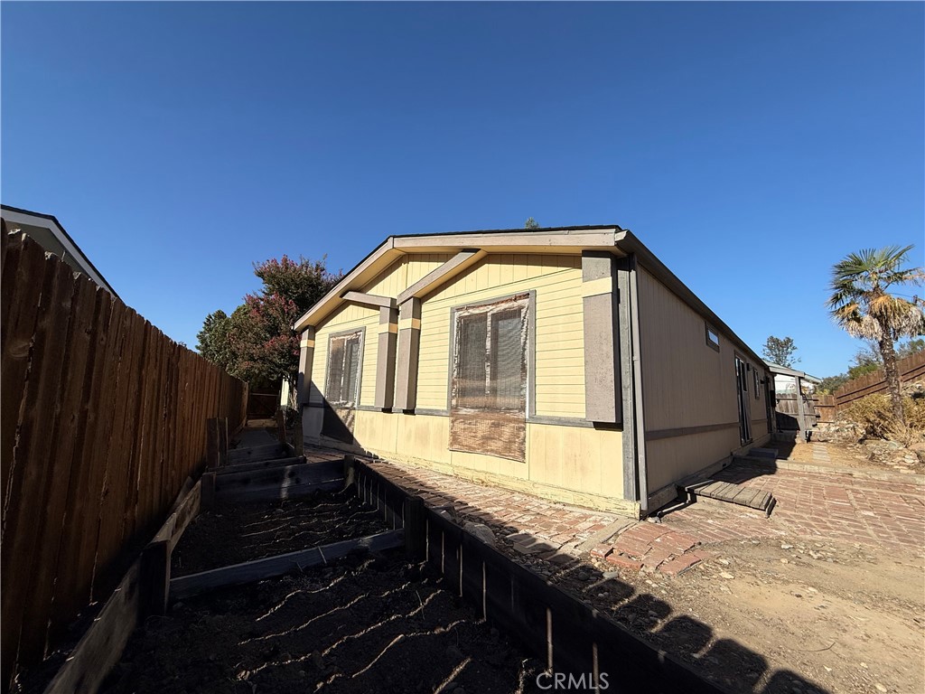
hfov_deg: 102.1
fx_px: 374
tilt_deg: +9.5
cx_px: 462
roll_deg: -1.0
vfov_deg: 85.7
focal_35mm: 14
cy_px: 347
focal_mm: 2.22
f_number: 2.2
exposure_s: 1/4425
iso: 50
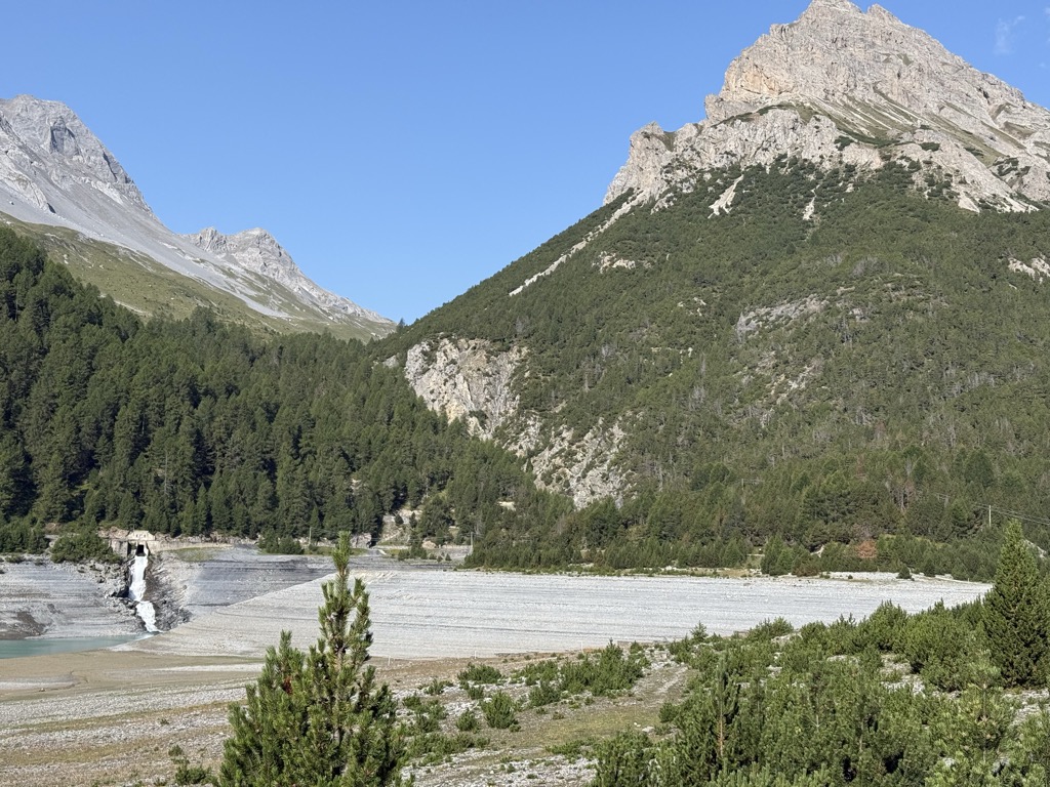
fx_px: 1456
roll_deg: -1.2
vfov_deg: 30.3
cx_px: 525
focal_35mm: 48
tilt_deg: +5.5
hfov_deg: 39.7
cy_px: 394
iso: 64
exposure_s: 1/4098
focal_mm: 6.76
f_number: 1.78
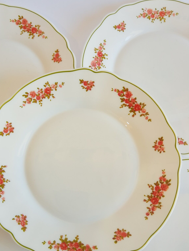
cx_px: 80
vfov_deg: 53.8
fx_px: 247
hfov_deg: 41.7
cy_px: 142
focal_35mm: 34
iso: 47
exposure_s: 1/50
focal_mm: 3.95
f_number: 1.8
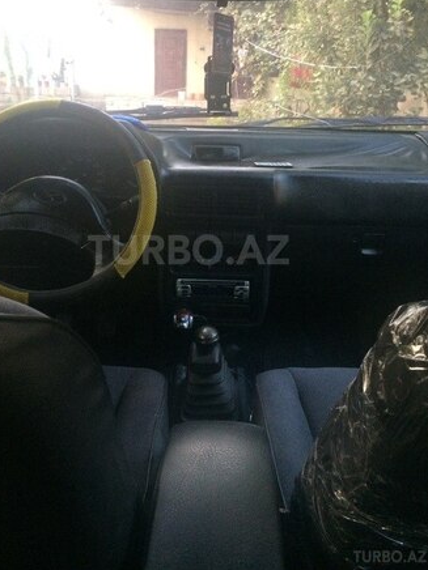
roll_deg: -0.1
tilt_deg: -17.3
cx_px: 188
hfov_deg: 42.9
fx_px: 544
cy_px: 250
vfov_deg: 55.2
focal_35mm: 33
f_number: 2.2
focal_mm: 4.15
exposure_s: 1/33
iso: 320
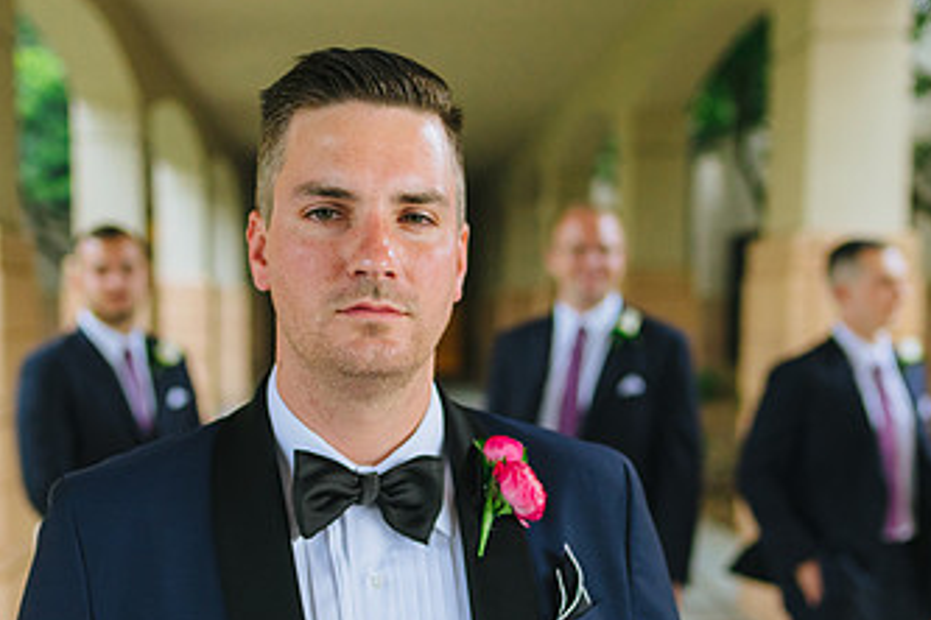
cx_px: 472
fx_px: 1577
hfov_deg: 32.9
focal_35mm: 61
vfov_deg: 22.0
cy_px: 482
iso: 800
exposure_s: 1/320
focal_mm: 35
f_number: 2.2
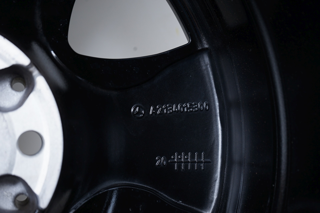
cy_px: 106
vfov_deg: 24.6
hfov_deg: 36.3
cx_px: 160
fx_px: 488
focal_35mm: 55
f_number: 7.1
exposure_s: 1/125
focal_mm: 55
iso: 250
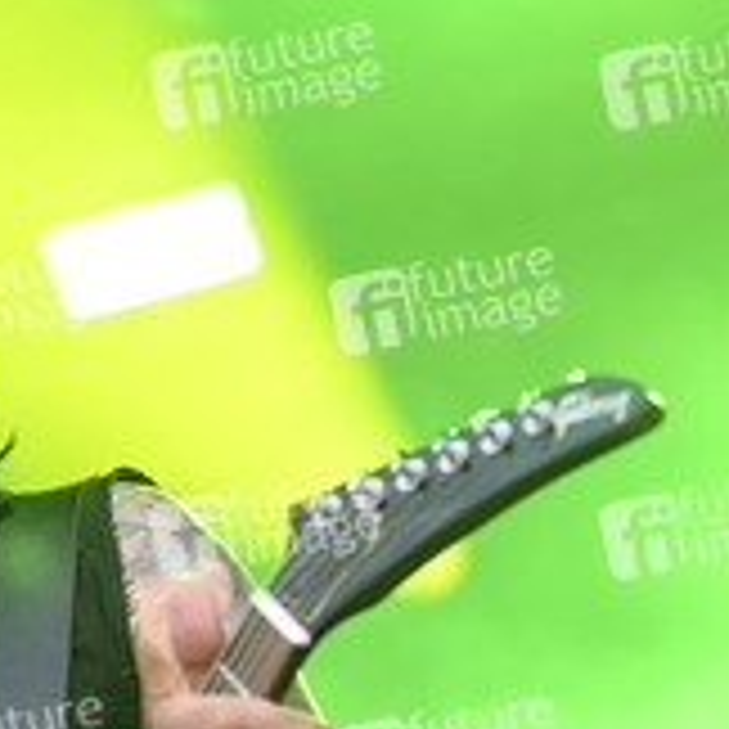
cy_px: 639
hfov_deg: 10.4
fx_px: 3955
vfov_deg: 10.5
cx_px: -124
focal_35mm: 166
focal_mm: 70
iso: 320
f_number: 2.8
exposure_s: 1/400
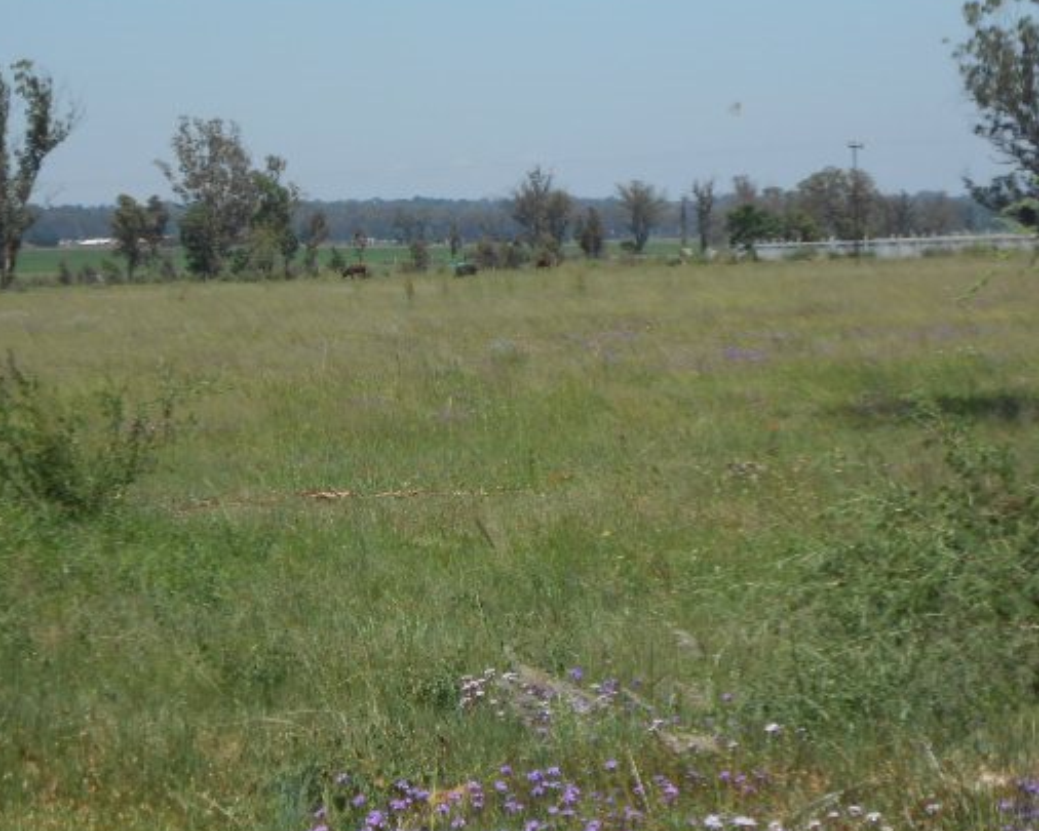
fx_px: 4521
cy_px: 431
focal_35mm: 147
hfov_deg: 13.1
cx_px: 483
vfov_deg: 10.5
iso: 80
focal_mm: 21.2
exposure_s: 1/640
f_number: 5.5
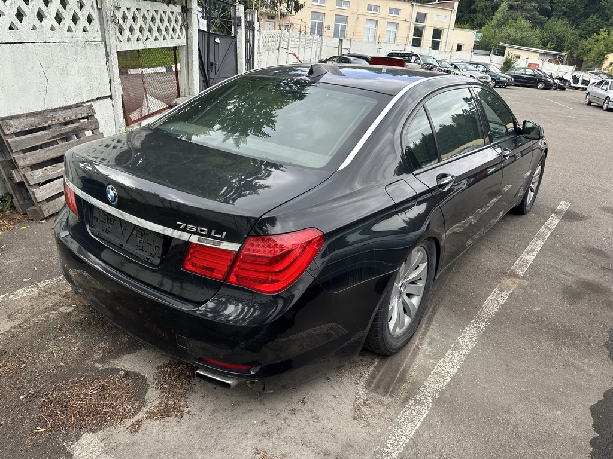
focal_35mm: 24
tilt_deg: -19.0
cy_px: 230
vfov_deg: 56.8
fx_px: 425
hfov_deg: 71.6
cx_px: 306
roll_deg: -5.1
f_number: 1.78
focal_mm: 6.86
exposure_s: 1/630
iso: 80
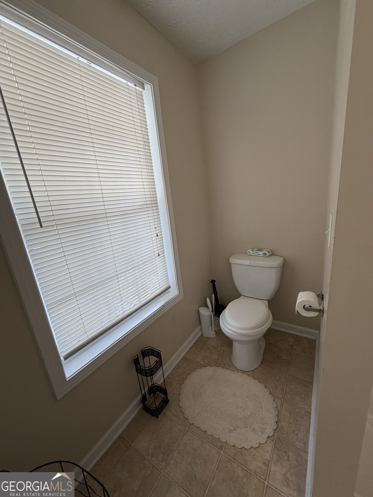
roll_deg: +6.3
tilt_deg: -13.3
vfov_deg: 102.1
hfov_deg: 85.7
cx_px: 186
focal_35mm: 14
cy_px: 248
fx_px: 201
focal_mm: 2.22
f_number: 2.2
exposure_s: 1/120
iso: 200
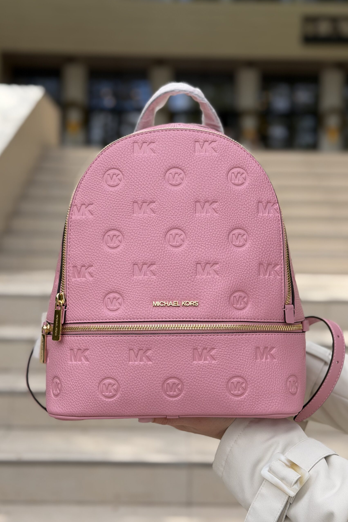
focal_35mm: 50
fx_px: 725
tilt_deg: -1.1
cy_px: 261
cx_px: 177
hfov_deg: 27.0
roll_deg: -1.4
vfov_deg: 39.6
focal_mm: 6.76
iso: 64
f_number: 1.78
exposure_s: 1/2415
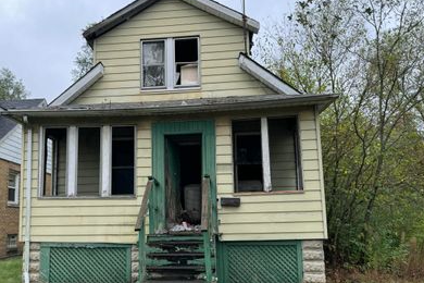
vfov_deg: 40.8
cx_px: 166
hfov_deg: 58.2
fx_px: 377
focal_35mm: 32
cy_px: 177
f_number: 1.78
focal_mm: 6.76
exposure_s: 1/166
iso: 64
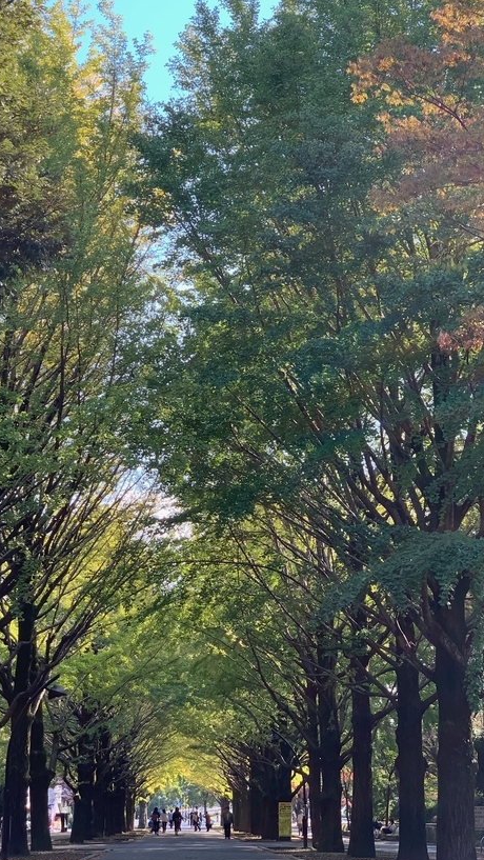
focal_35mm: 71
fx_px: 1619
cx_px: 182
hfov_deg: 17.0
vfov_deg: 29.7
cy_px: 352
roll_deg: -0.3
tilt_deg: +16.2
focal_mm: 6
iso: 20
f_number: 2.4
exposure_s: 1/122
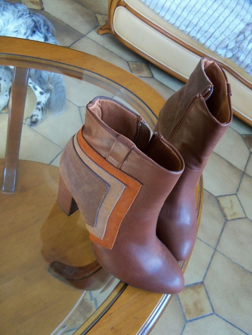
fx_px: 340
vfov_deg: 52.6
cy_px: 168
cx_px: 126
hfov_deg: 40.7
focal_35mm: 35
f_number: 3.5
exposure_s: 1/40
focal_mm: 6.2
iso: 320
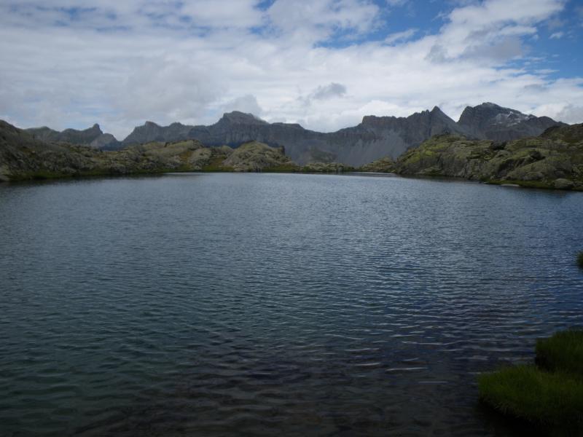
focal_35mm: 28
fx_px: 472
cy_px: 218
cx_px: 292
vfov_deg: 49.7
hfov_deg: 63.4
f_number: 4.2
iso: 50
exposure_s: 1/640
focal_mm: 5
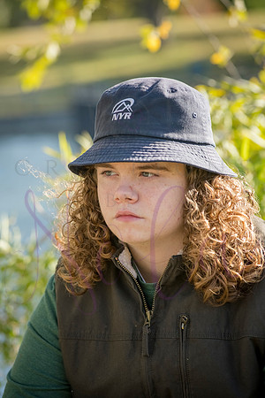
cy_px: 199
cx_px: 132
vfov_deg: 16.4
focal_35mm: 125
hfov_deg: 11.0
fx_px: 1380
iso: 640
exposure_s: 1/800
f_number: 5
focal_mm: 125
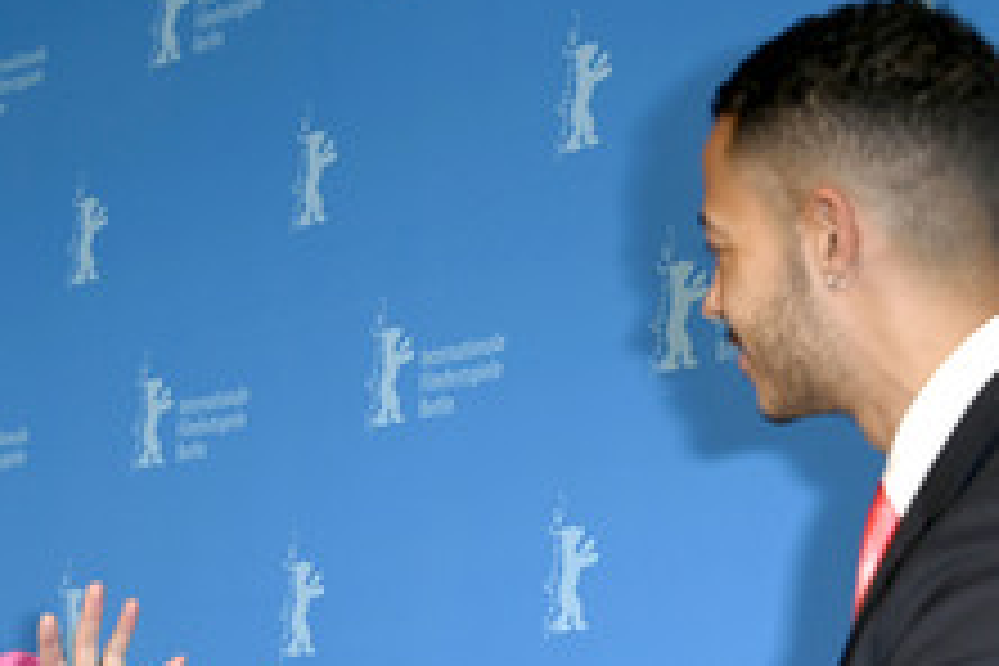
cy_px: 648
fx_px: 3496
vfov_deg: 10.8
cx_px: 295
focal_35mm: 126
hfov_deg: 16.2
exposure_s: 1/200
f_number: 5.6
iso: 800
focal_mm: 62
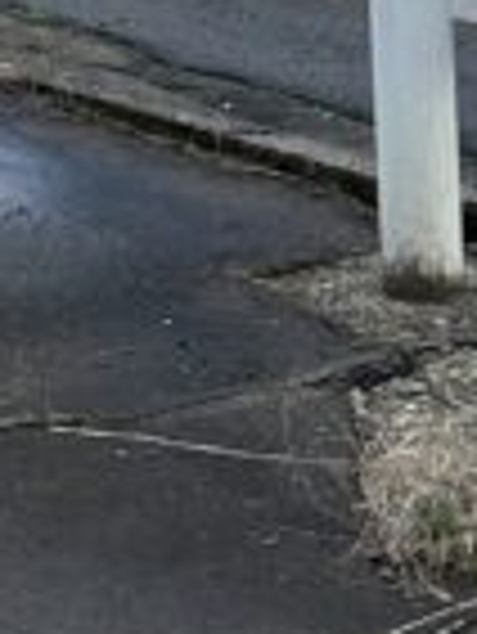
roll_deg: +3.4
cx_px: -837
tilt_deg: -7.1
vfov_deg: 10.2
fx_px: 3467
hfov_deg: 7.2
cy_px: -238
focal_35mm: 189
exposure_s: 1/2841
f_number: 1.5
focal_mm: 5.7
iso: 50
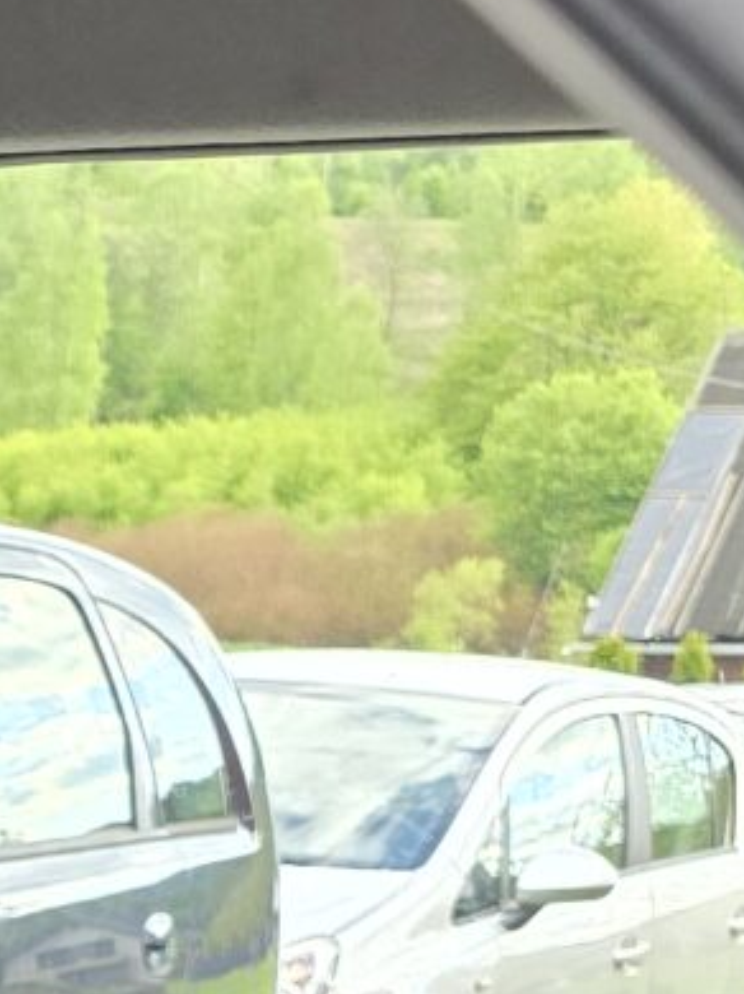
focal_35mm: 151
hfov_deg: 9.0
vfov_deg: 11.4
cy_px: 2202
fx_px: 4332
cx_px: -905
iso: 80
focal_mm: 6.3
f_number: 1.7
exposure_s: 1/180
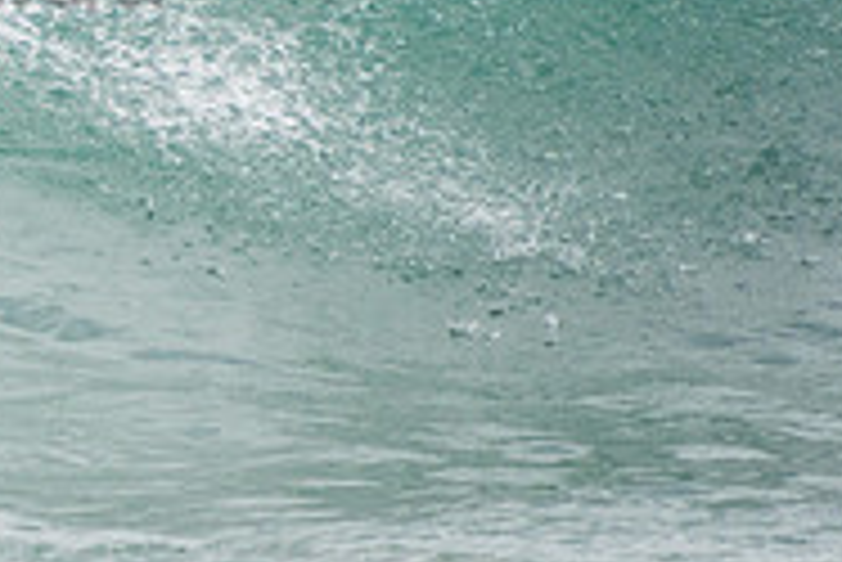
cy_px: -97
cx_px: -311
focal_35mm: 1813
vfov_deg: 0.8
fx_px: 42436
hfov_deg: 1.1
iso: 360
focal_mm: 390
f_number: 5.6
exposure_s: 1/1600
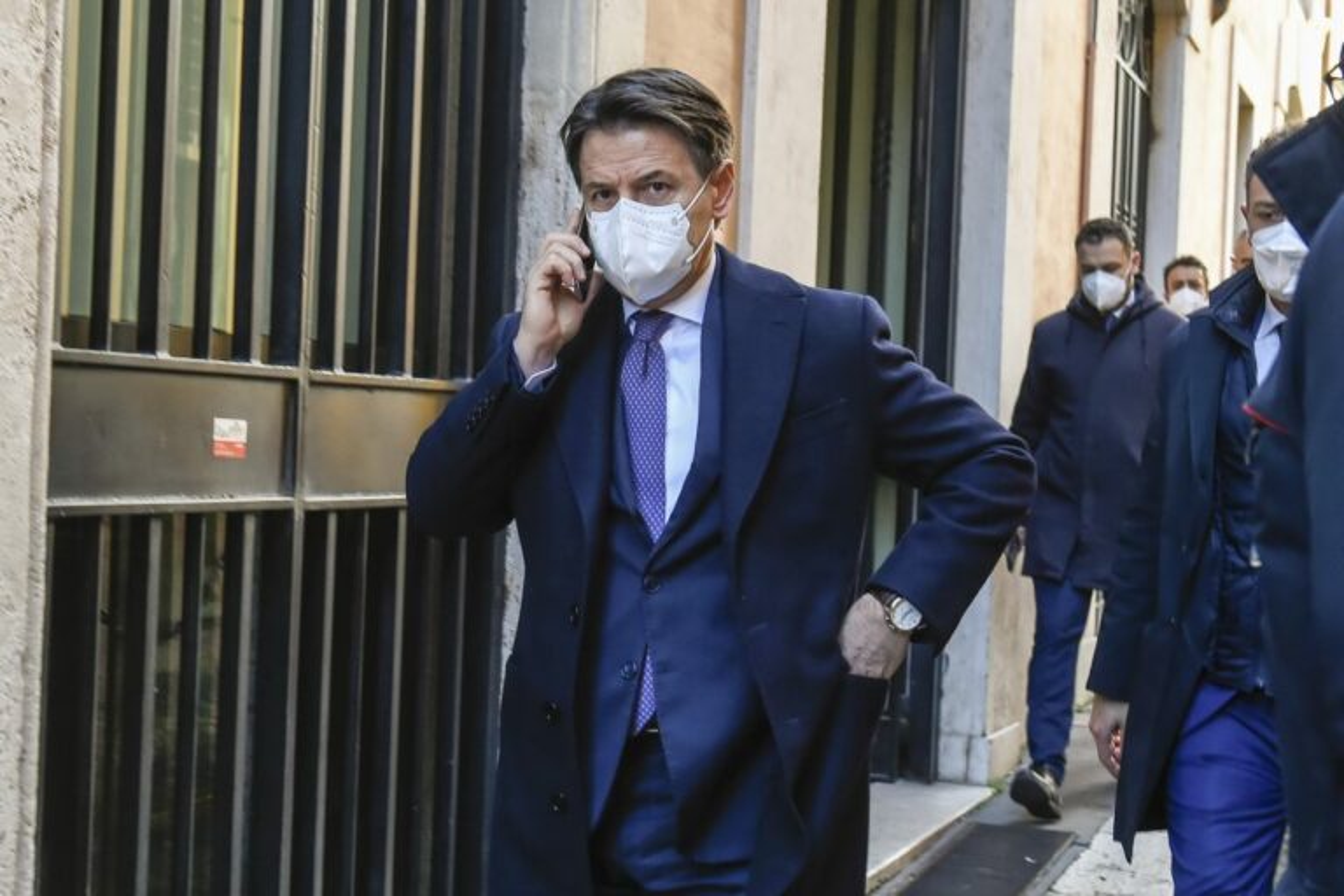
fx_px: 1680
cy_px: 448
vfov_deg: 29.9
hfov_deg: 43.6
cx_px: 672
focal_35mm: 45
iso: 2500
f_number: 5.6
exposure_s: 1/200
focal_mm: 45
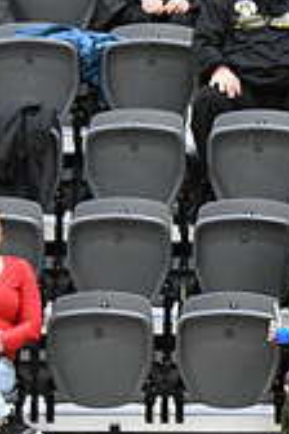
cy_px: 477
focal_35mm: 580
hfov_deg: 2.4
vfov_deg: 3.6
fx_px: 6984
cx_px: 722
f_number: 4
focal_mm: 112
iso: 5000
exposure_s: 1/250
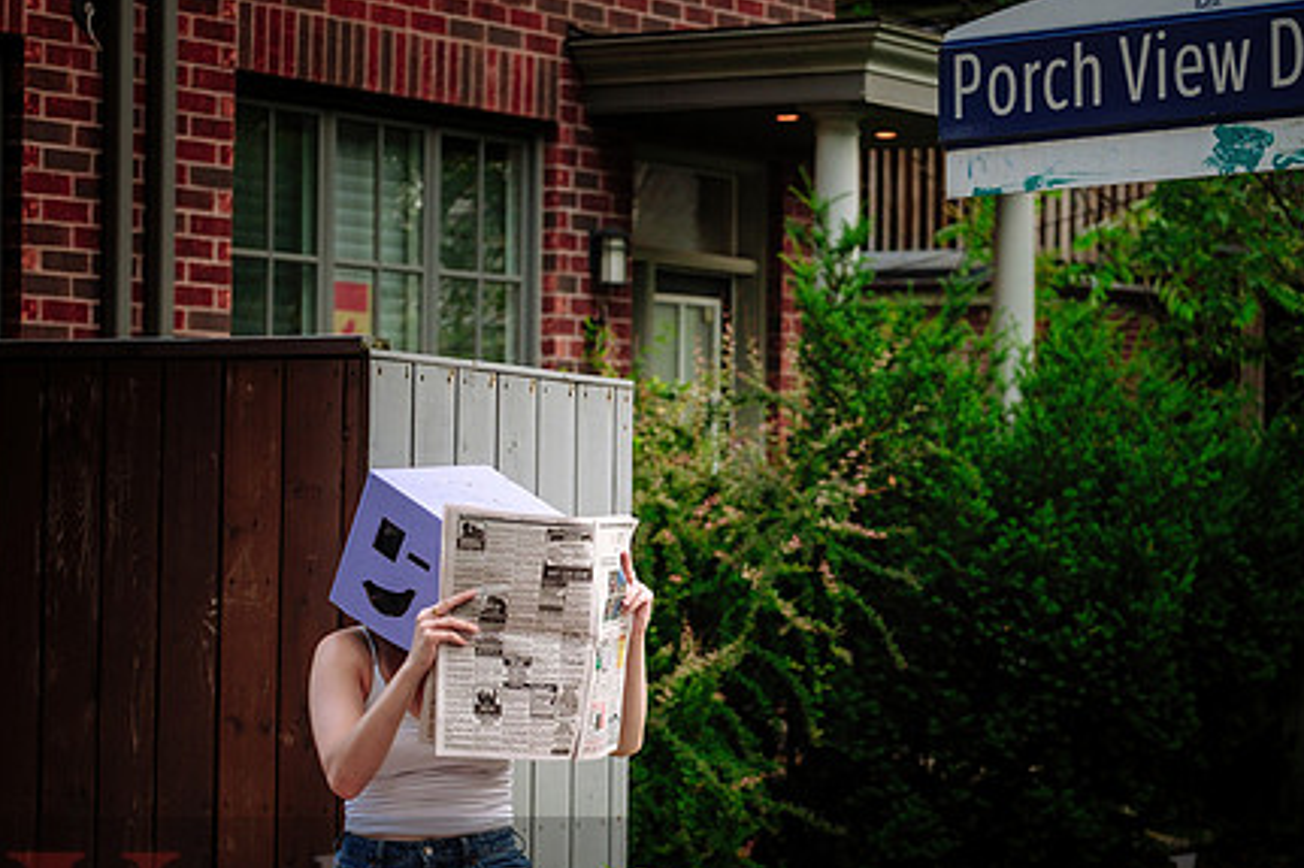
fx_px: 3657
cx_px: 720
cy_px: 504
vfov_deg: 13.5
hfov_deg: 20.2
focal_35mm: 101
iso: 500
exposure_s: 1/320
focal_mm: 50
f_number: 2.8
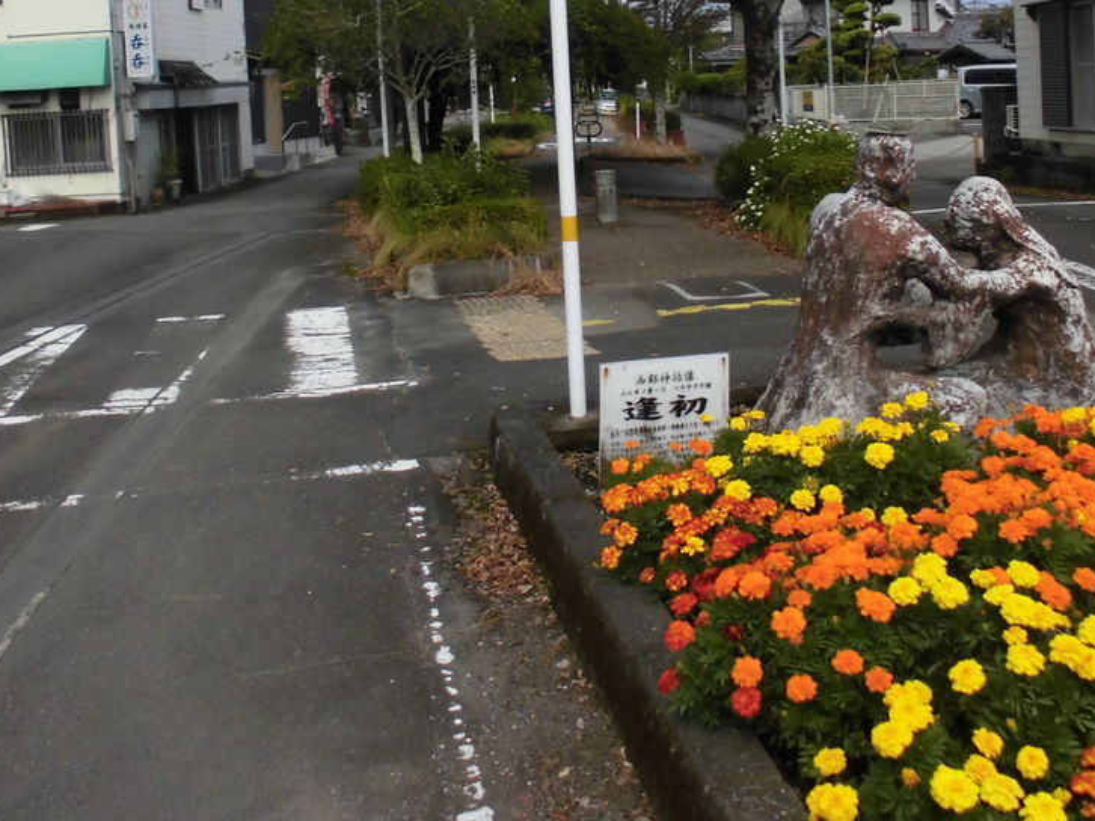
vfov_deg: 32.6
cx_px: 548
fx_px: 1360
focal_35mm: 43
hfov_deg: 43.9
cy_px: 160
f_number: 3.5
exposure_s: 1/500
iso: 100
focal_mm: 4.6
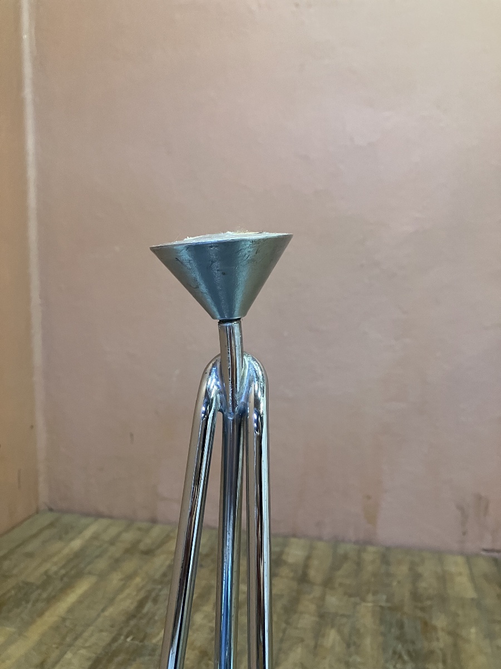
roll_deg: -0.5
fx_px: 540
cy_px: 334
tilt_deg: -4.4
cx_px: 250
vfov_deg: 63.4
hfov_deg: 49.7
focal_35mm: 28
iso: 320
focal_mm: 3.99
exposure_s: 1/54
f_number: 1.8
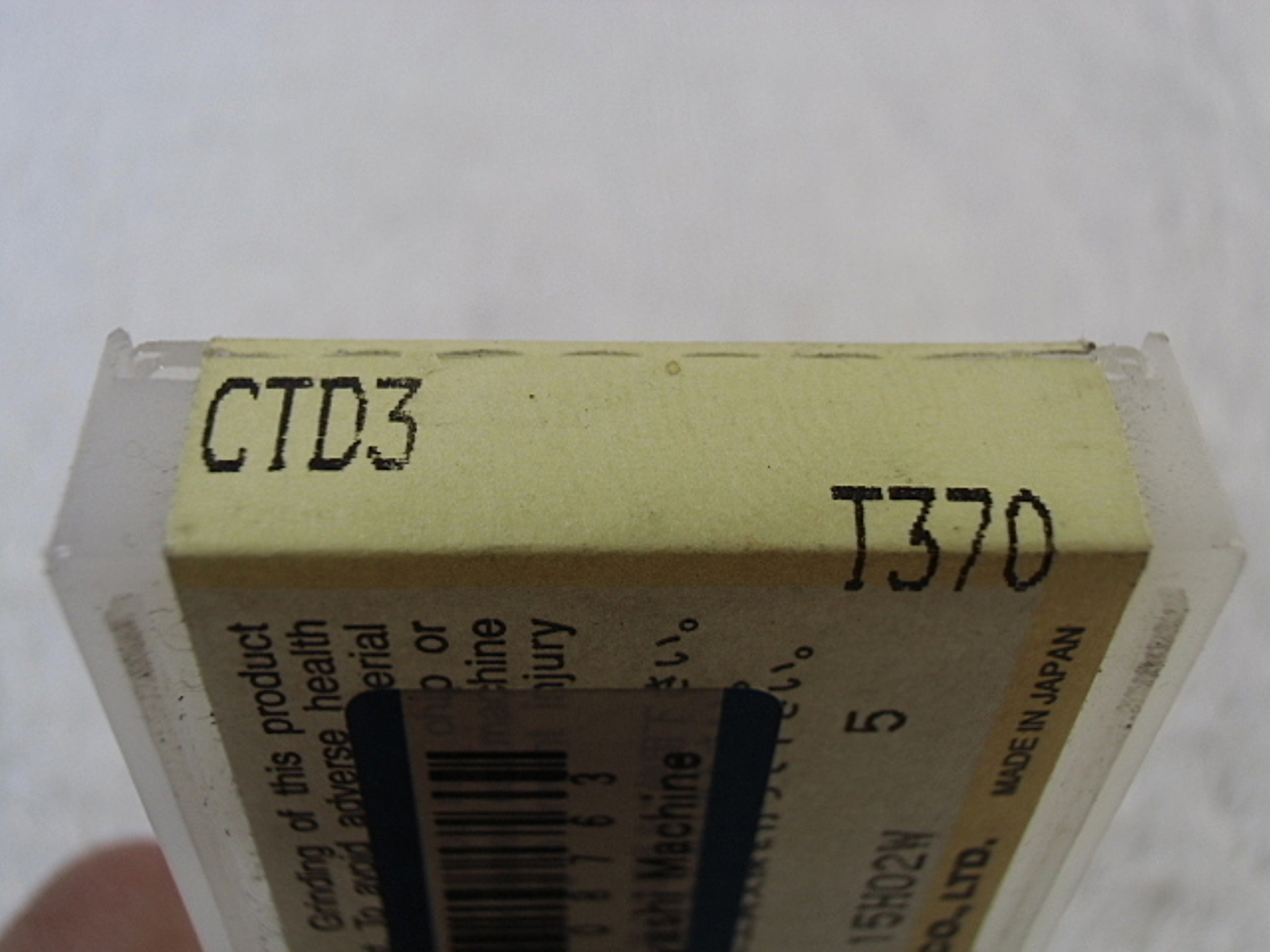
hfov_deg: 46.8
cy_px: 476
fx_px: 1468
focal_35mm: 40
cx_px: 635
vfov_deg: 36.0
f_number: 4
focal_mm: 7.15
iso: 100
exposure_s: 1/80
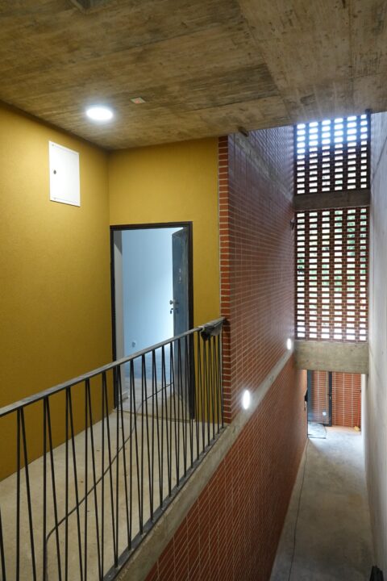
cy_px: 290
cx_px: 194
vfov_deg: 73.7
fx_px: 387
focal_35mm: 24
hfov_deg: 53.1
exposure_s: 1/160
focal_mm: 8.8
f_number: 2.4
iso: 1250
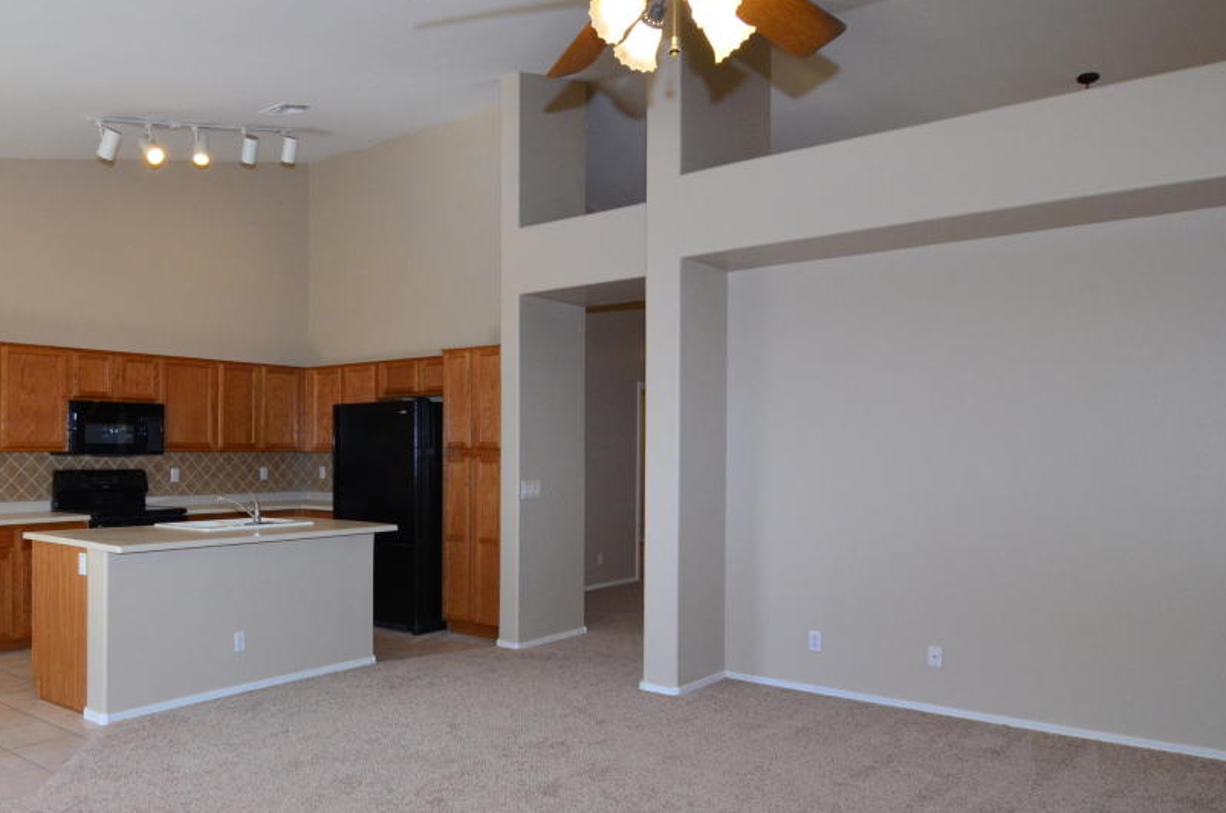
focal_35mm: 26
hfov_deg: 67.4
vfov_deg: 49.2
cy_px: 478
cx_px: 398
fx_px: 884
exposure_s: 1/100
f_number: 8
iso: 1000
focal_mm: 12
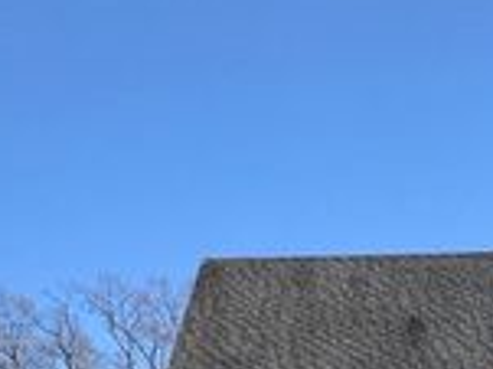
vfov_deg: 15.1
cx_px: 411
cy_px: 488
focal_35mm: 93
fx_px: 1323
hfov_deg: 20.8
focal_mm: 3.99
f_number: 1.8
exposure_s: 1/1168
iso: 20
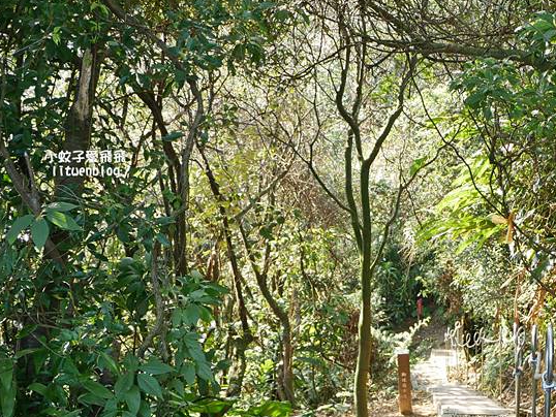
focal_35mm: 52
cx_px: 430
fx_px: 836
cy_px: 315
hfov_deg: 35.8
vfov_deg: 27.6
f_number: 2.5
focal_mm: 14
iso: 200
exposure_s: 1/160
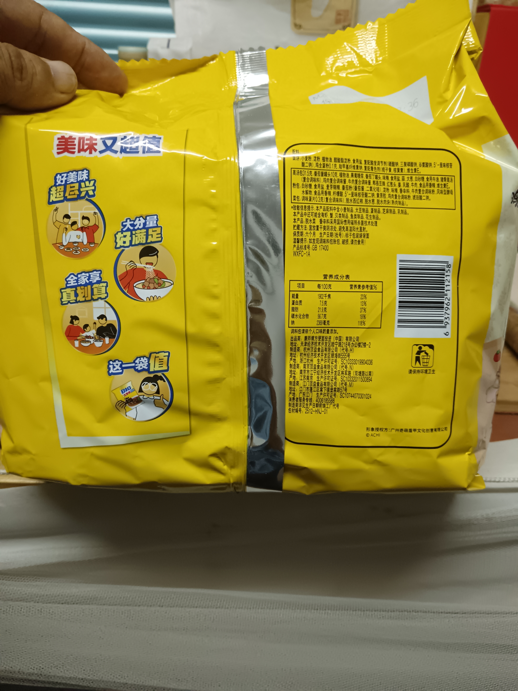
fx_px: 539
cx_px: 259
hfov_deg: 51.4
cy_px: 346
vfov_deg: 65.3
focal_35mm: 27
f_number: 1.9
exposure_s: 1/100
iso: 2796
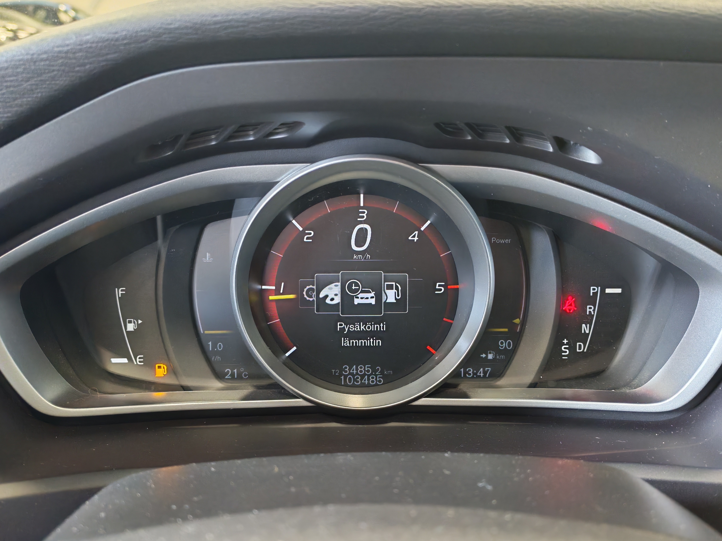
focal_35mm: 33
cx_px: 361
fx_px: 688
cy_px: 270
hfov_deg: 55.4
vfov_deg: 42.9
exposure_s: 1/50
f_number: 1.9
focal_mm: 6.12
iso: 1772
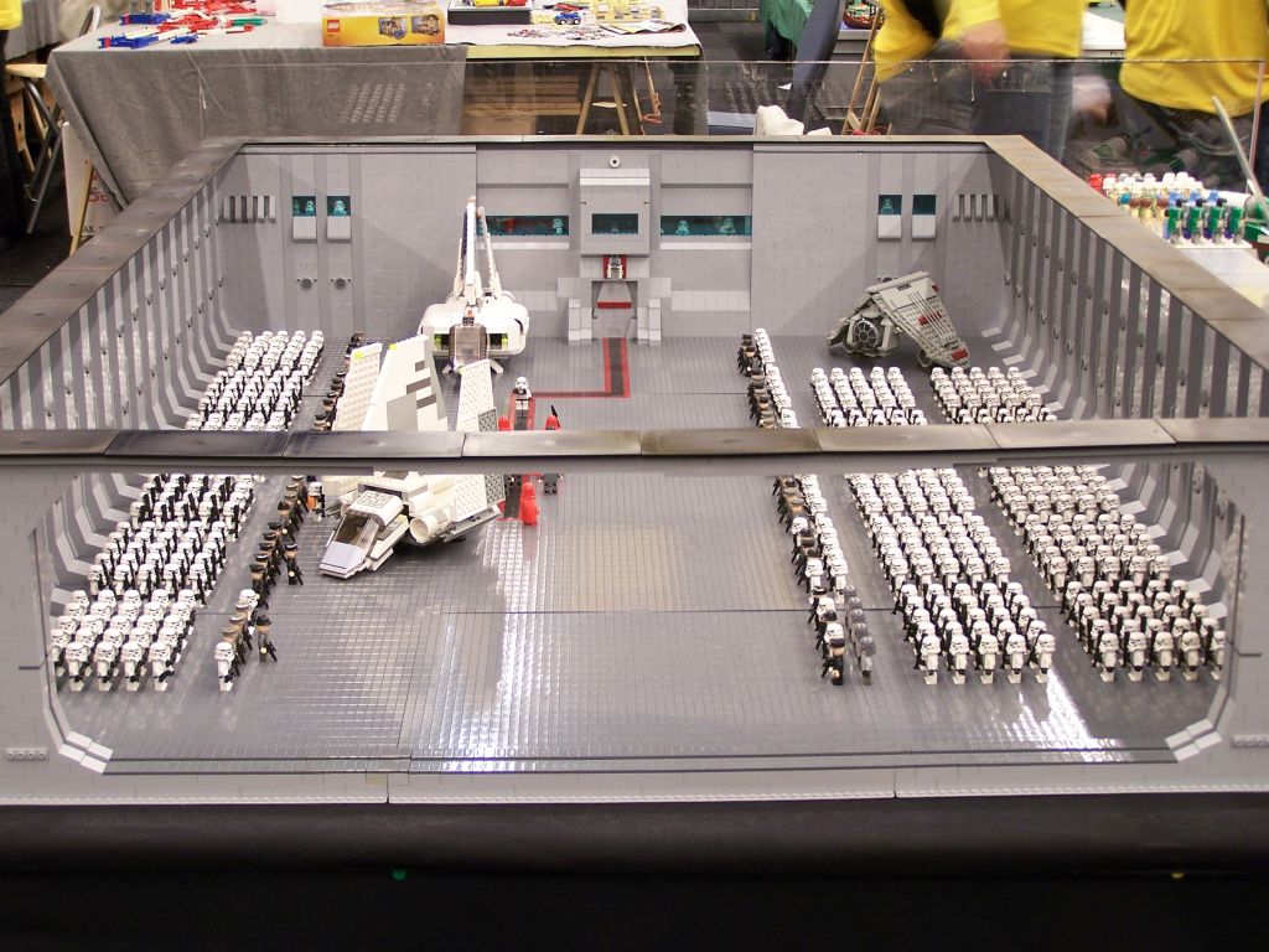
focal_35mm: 59
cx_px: 634
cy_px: 476
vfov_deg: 24.8
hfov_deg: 32.7
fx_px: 2163
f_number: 3.1
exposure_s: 1/2
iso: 80
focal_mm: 9.8
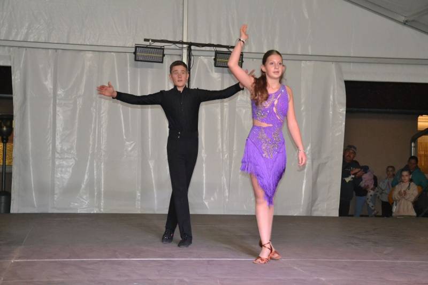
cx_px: 214
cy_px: 142
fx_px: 802
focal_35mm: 68
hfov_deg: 29.9
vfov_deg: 20.2
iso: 3200
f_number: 4.8
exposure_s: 1/60
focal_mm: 45
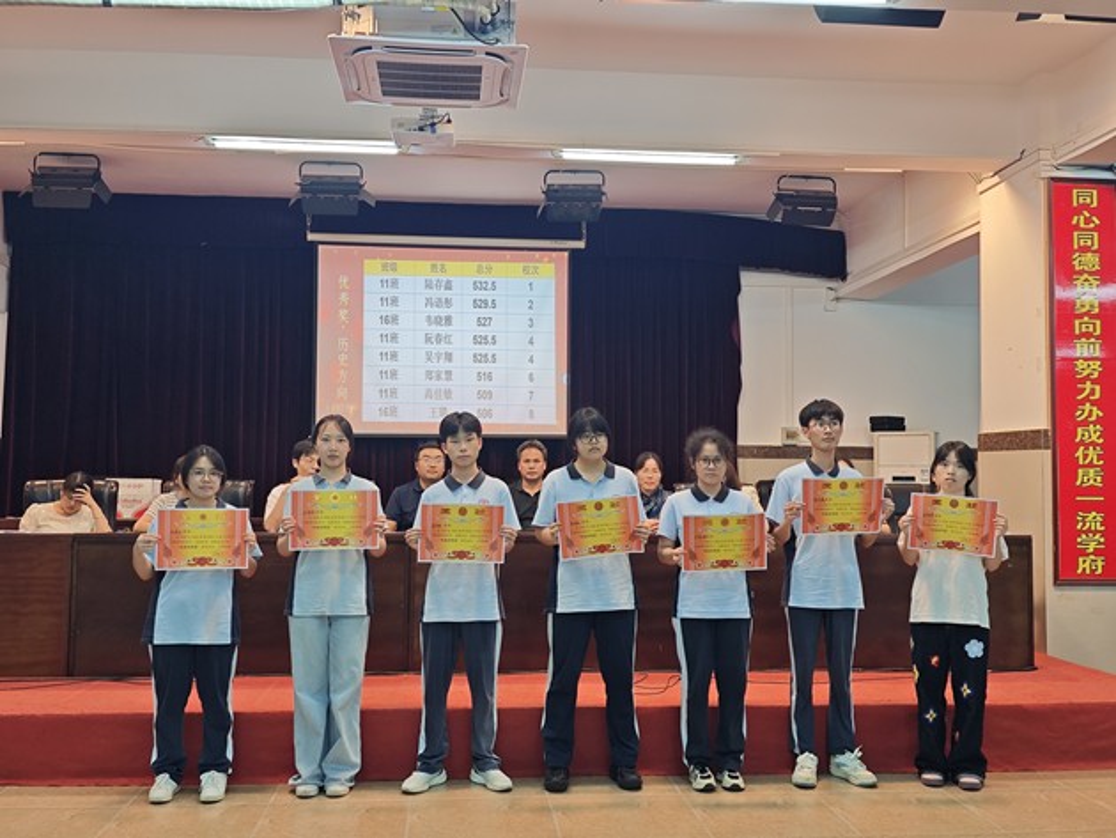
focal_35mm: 34
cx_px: 558
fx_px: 1097
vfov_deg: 41.8
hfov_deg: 53.9
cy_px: 419
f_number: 1.6
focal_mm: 6.55
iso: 100
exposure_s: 1/50
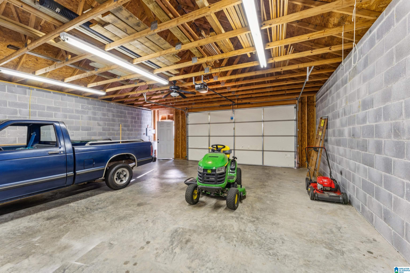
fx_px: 159
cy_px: 136
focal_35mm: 14
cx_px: 205
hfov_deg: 104.3
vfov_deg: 81.2
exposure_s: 1/2.5
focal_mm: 14
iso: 400
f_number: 13
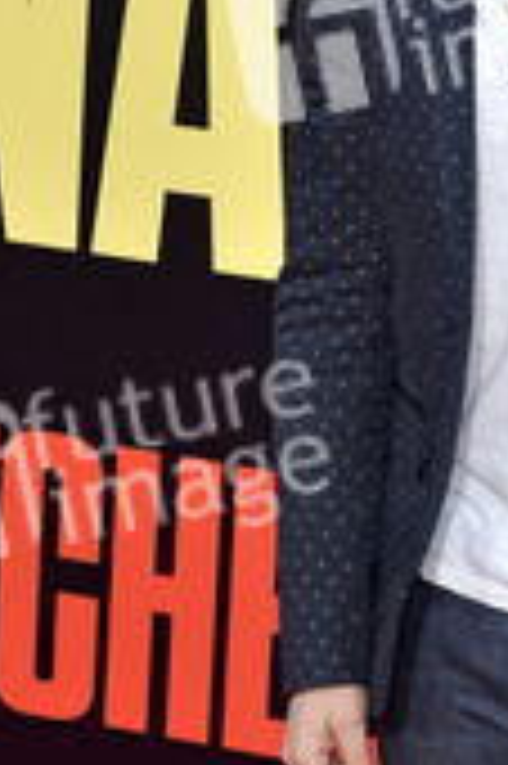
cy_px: 243
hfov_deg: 9.3
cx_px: 591
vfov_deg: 14.0
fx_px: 3096
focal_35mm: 146
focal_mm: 62
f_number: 6.3
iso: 500
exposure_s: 1/320
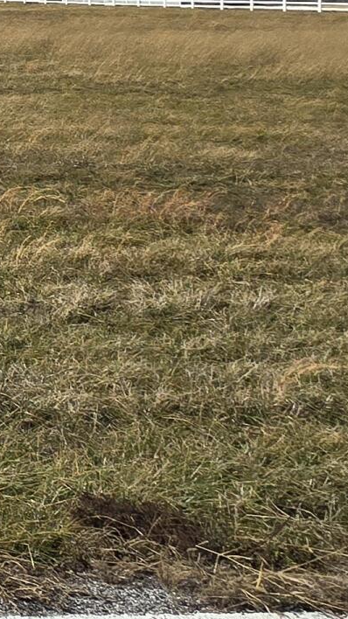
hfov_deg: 10.5
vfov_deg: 31.2
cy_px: -56
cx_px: -783
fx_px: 985
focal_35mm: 60
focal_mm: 2.2
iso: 50
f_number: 2.2
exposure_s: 1/3945
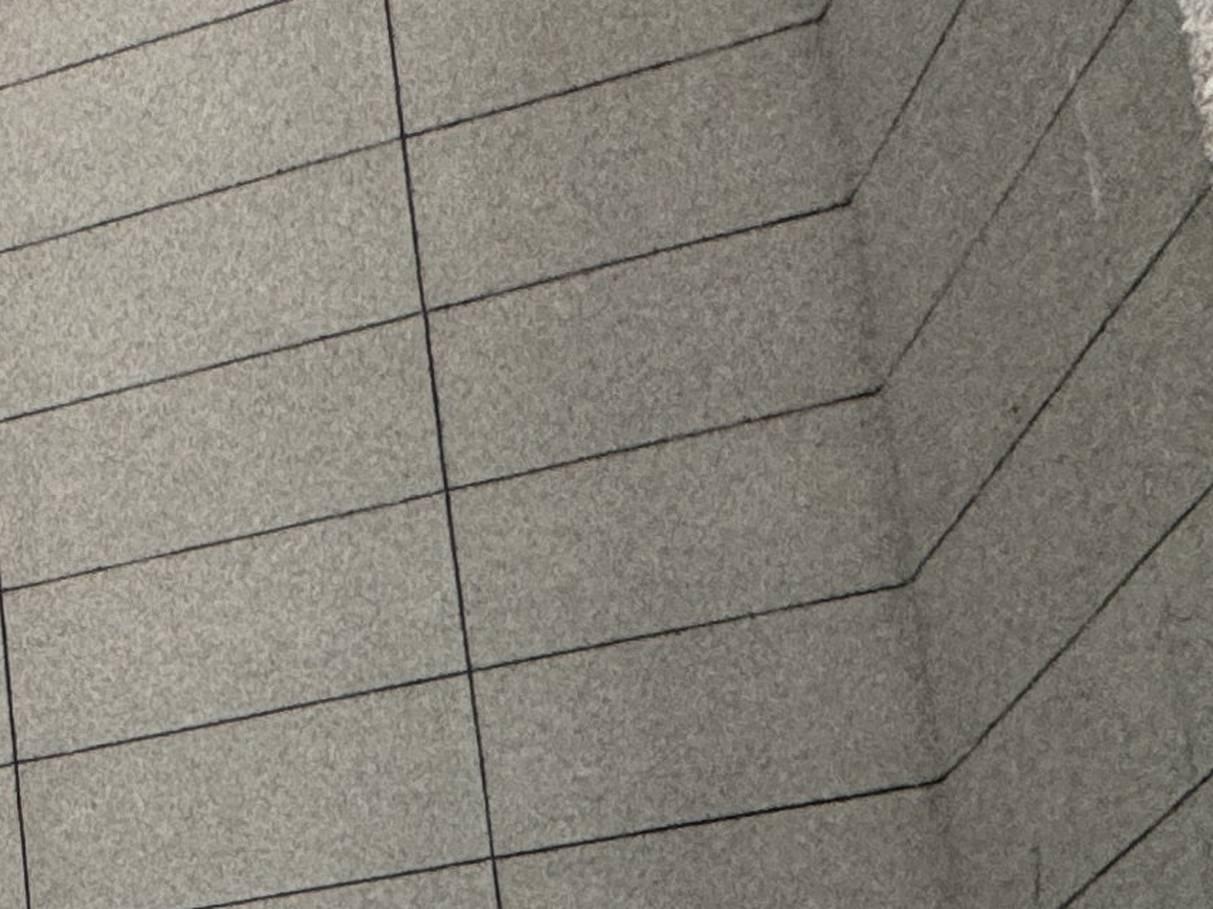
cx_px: -1265
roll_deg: -0.7
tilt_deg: +7.1
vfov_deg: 17.7
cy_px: 1658
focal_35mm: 66
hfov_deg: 18.3
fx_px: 2312
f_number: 2.2
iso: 160
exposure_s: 1/99
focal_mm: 2.22
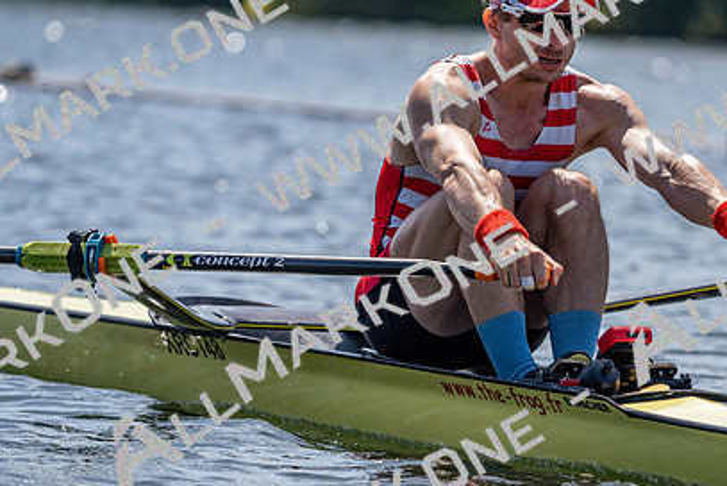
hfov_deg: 4.8
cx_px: 475
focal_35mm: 427
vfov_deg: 3.2
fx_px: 8629
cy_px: 217
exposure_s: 1/2000
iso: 250
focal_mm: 300
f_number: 6.3
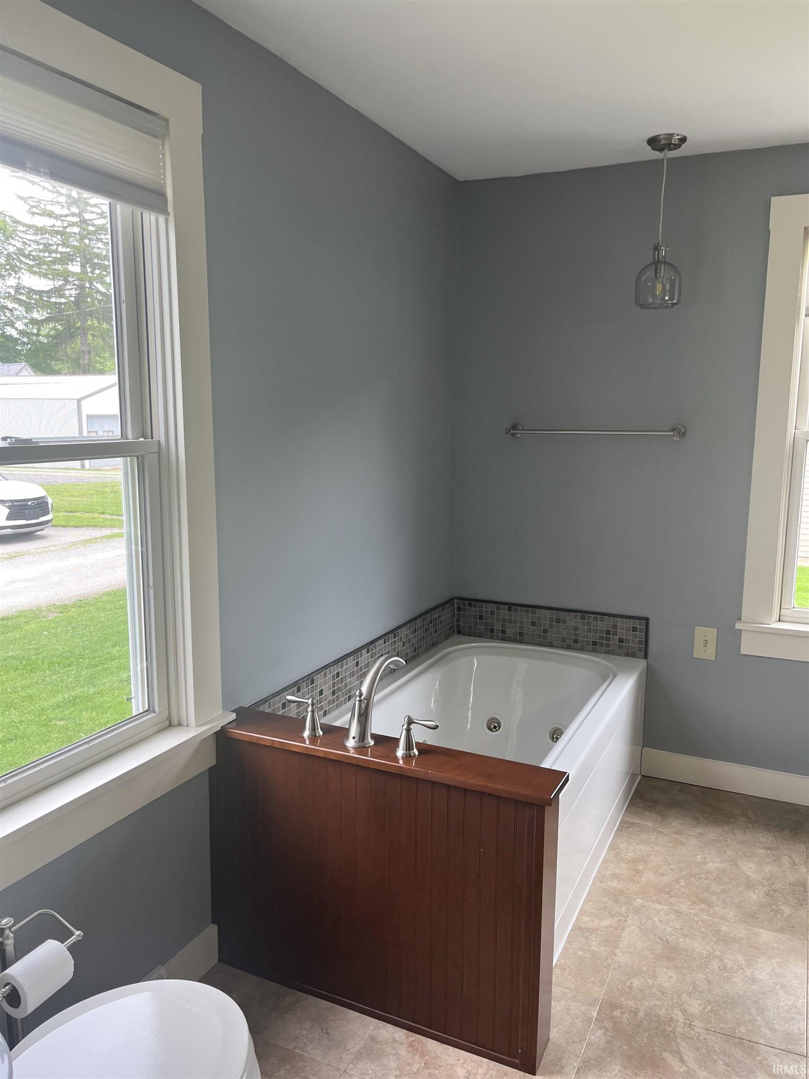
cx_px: 404
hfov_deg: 53.1
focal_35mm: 26
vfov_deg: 67.3
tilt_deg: -9.7
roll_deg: -1.0
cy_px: 540
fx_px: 810
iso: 80
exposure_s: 1/120
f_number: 1.6
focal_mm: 5.1
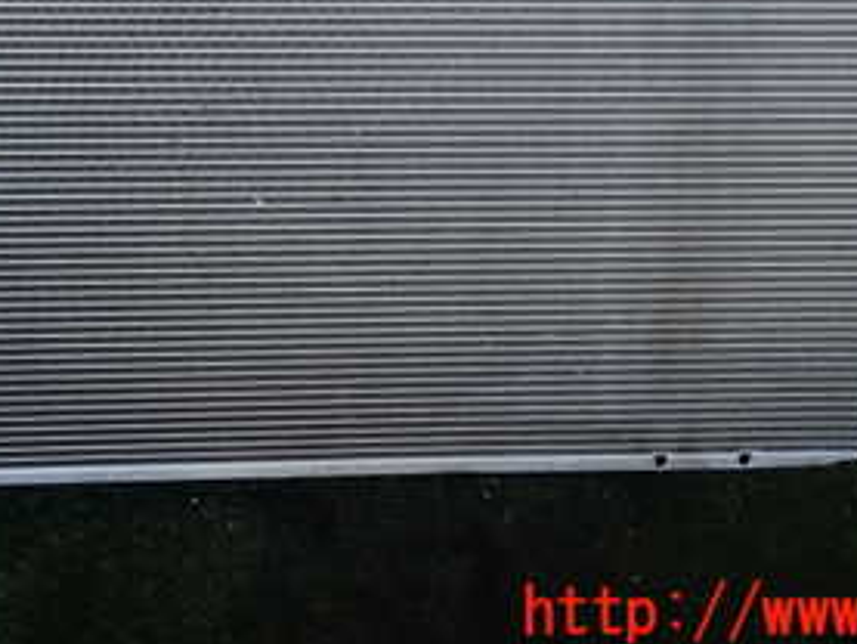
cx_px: 294
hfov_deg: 29.6
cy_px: -43
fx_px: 1610
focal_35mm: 65
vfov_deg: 21.6
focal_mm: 5.4
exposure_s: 1/60
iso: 100
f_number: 2.3
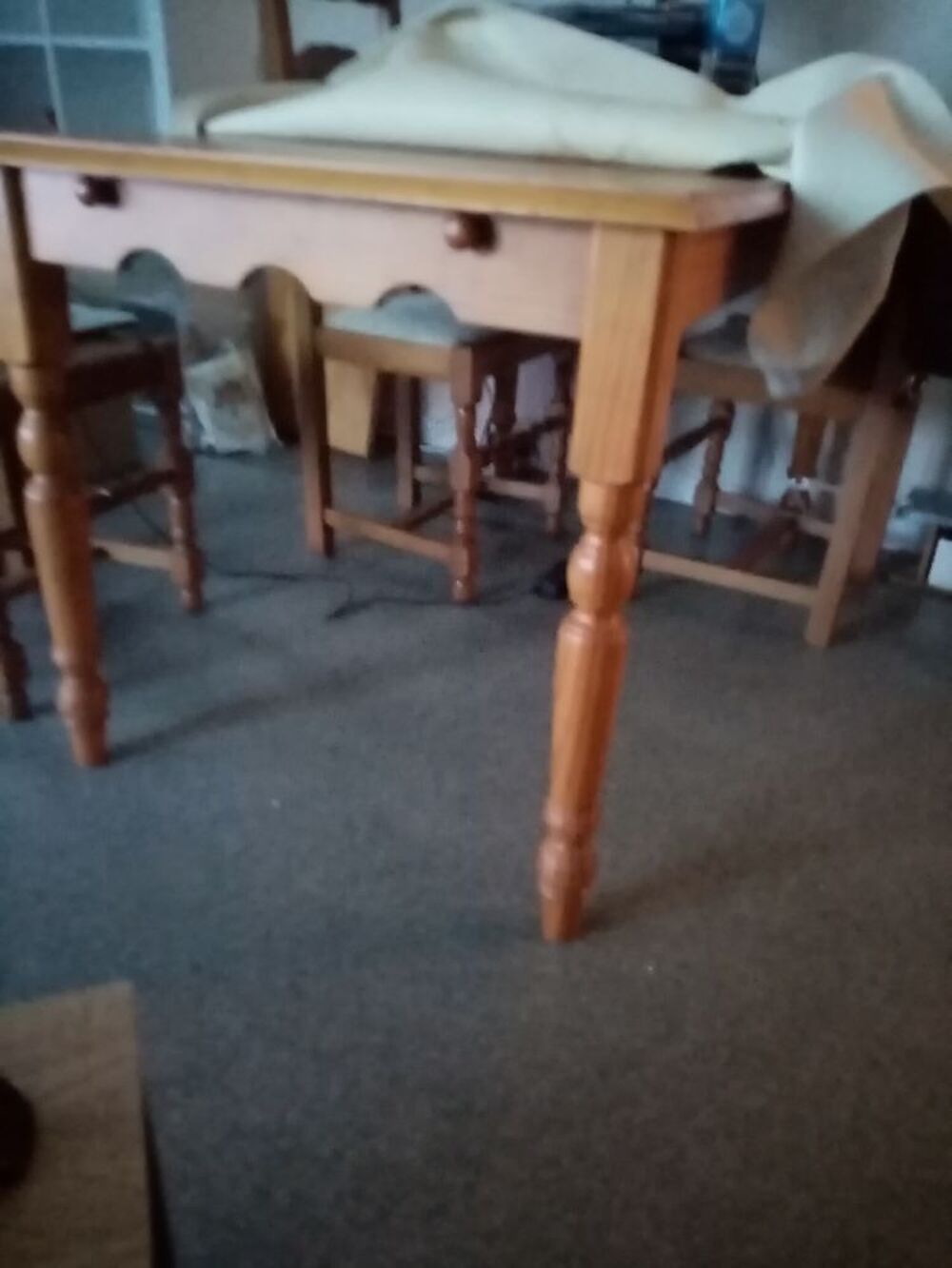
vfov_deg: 67.3
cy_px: 634
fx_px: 953
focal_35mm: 26
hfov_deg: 53.1
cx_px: 476
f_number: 1.8
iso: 4223
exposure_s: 1/12.5
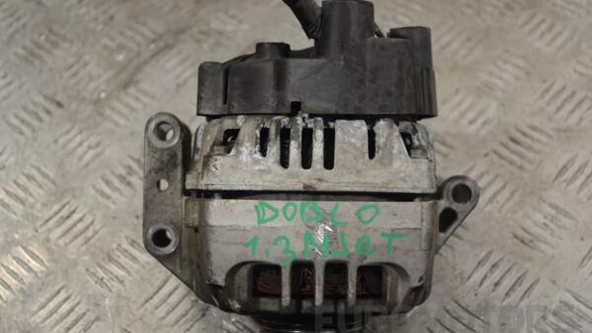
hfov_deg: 34.9
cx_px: 296
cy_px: 188
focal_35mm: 60
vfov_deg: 20.0
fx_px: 942
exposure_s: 1/30
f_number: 5
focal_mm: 38
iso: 100
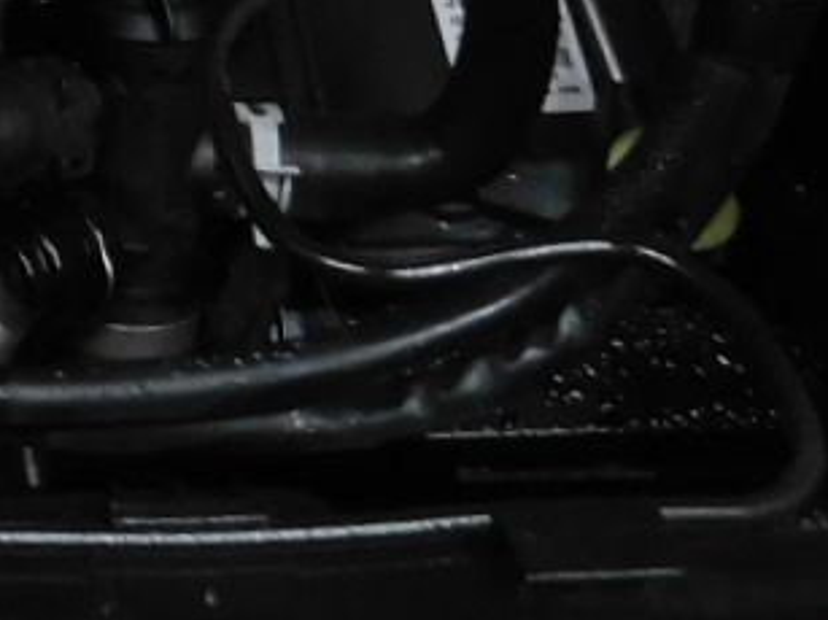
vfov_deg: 11.3
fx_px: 2869
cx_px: -736
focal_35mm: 120
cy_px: -585
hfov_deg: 14.2
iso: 280
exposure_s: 1/30
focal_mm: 4
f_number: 3
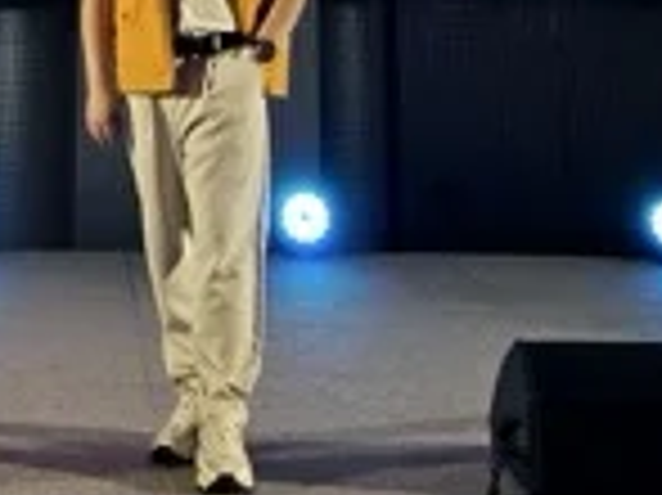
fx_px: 1911
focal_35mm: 100
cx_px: 117
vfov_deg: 13.3
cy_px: -400
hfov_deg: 19.4
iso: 40
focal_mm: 5.4
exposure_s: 1/100
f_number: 1.8
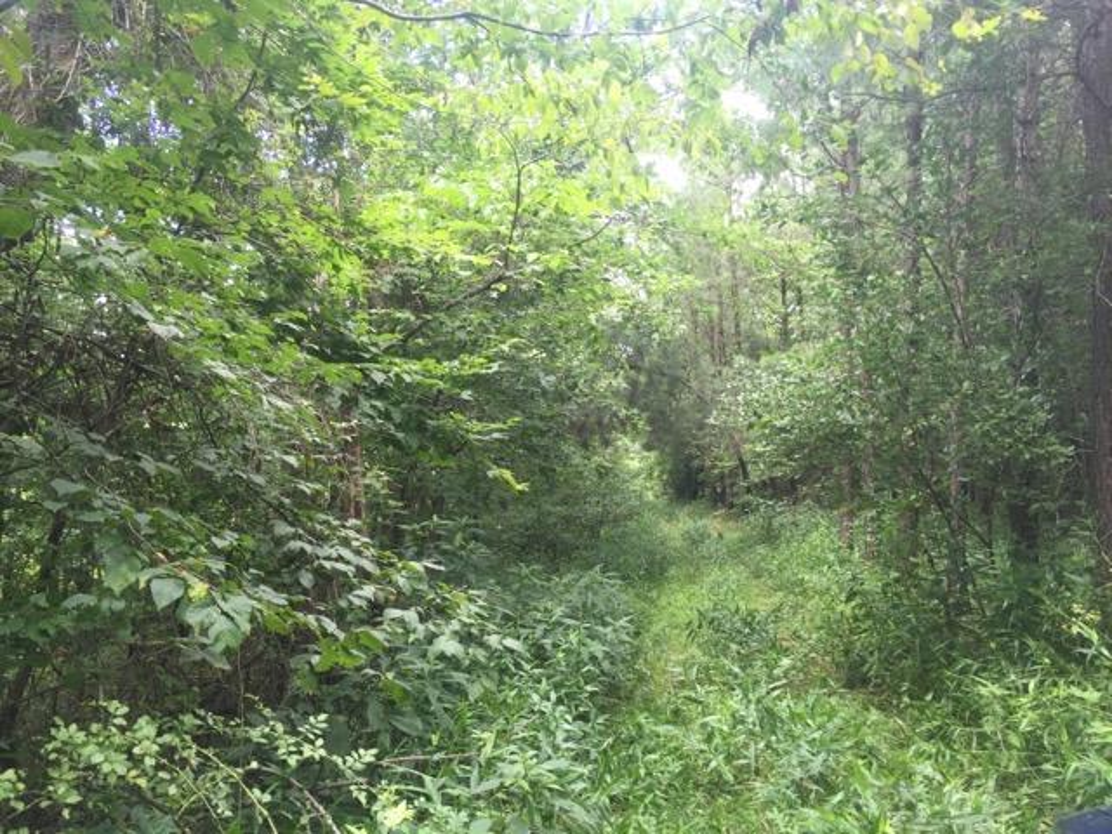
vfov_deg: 48.2
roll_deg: +0.0
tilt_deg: +6.7
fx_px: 932
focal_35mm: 29
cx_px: 556
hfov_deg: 61.7
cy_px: 417
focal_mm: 4.15
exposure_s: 1/60
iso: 32
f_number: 2.2
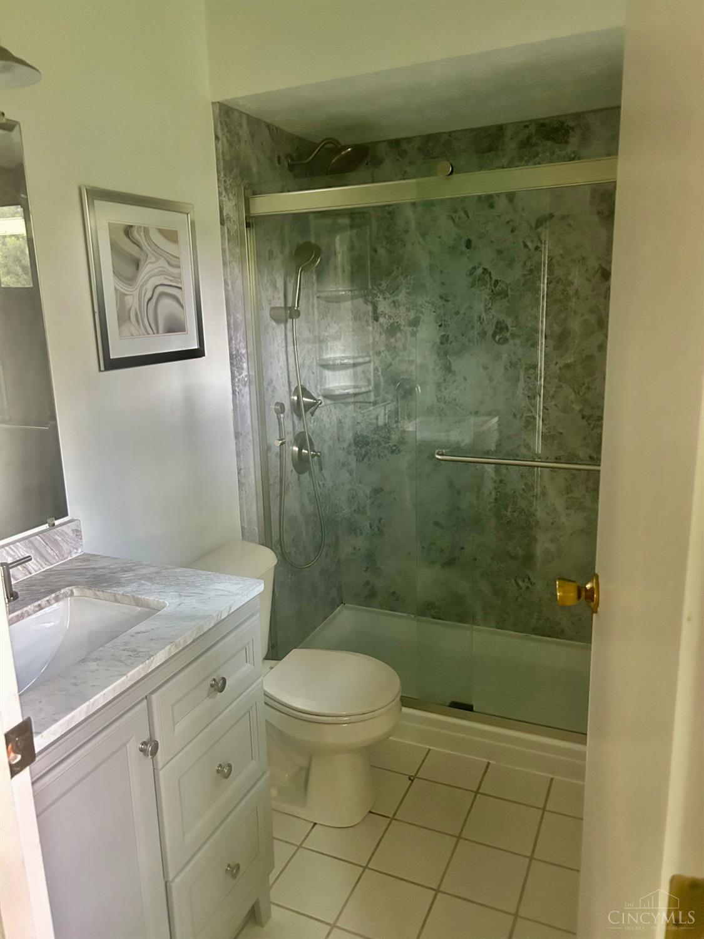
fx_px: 705
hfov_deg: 53.1
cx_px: 352
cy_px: 470
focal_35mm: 26
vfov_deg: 67.3
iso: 640
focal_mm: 5.7
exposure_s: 1/38
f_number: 1.5
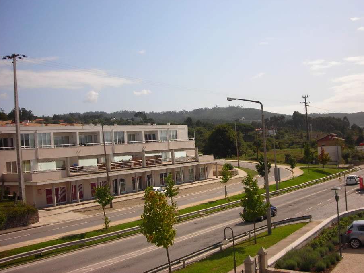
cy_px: 120
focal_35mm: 43
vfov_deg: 33.6
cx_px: 200
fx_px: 452
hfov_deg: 43.8
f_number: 6.4
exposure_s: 1/286
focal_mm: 6.3
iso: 50
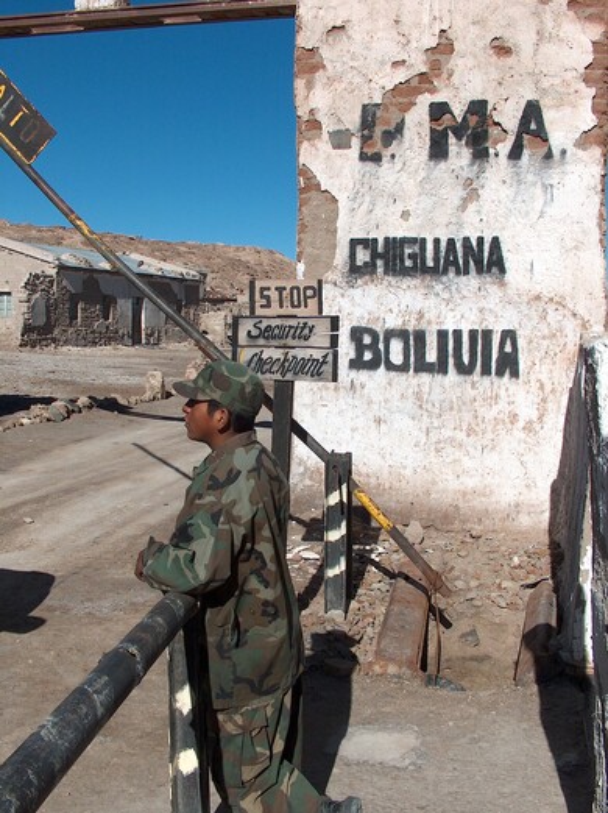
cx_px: 304
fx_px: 1032
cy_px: 406
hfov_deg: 32.8
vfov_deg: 43.0
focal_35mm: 44
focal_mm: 8.96
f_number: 8.1
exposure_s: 1/397
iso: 100
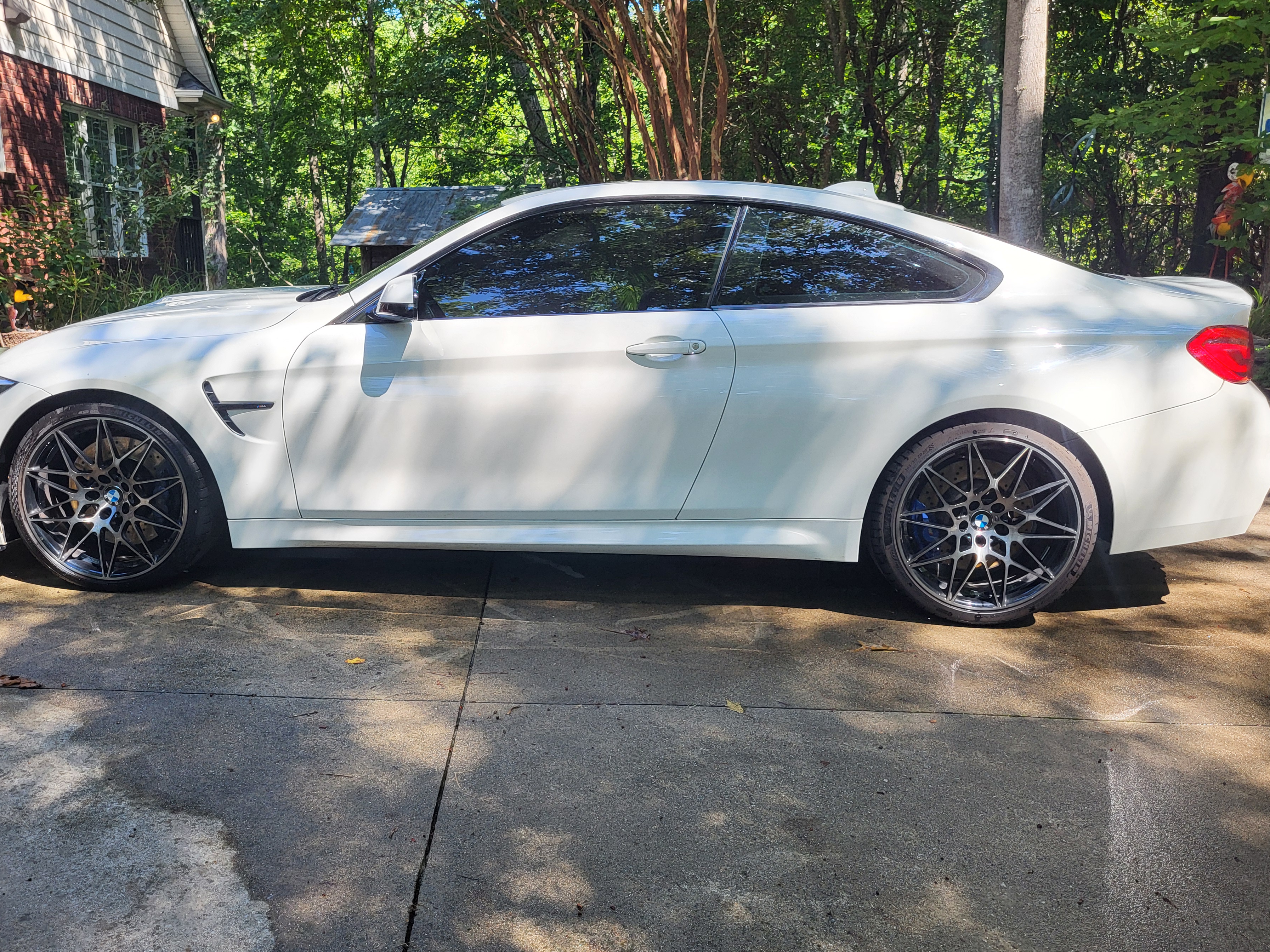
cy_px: 459
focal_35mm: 29
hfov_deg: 61.6
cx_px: 586
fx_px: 1064
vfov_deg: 48.2
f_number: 1.8
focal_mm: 5.4
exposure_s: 1/322
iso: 40
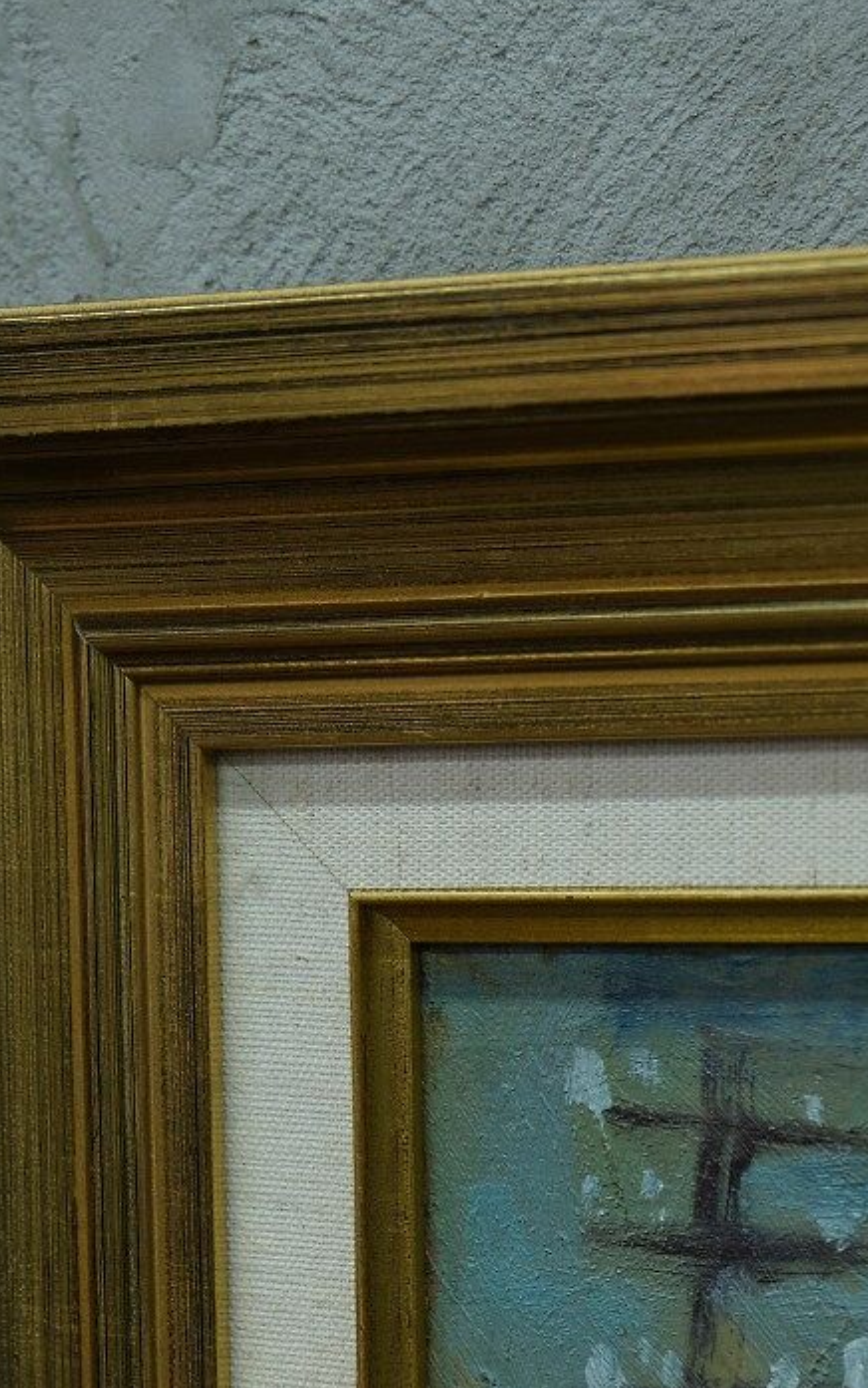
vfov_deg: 17.3
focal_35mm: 119
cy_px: 1253
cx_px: 358
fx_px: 4501
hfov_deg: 11.0
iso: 1250
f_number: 4
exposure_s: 1/60
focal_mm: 42.9
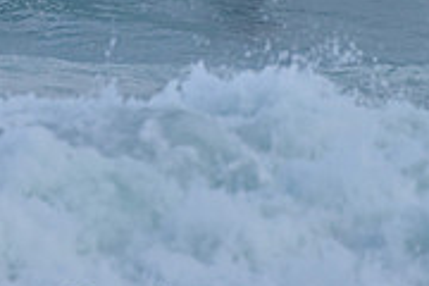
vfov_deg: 0.7
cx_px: 127
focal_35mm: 1971
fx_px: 23486
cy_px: -177
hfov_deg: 1.0
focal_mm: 500
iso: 400
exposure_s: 1/2000
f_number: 5.6
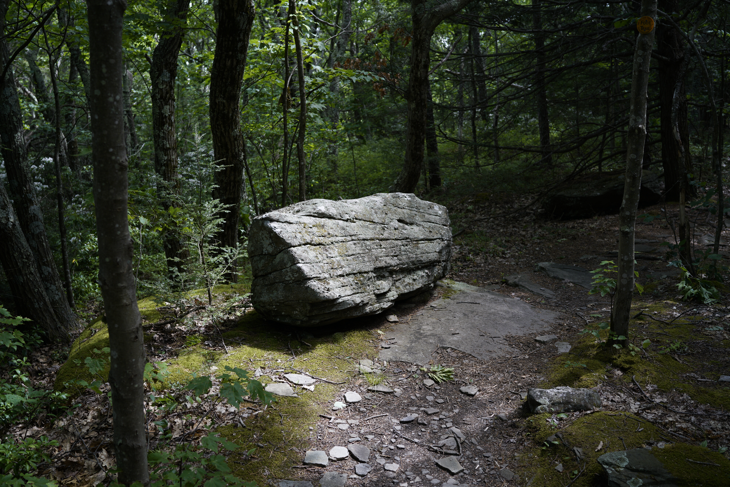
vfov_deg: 37.9
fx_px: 710
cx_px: 365
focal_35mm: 35
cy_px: 244
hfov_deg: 54.4
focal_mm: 35
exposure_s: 1/200
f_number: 4
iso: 200
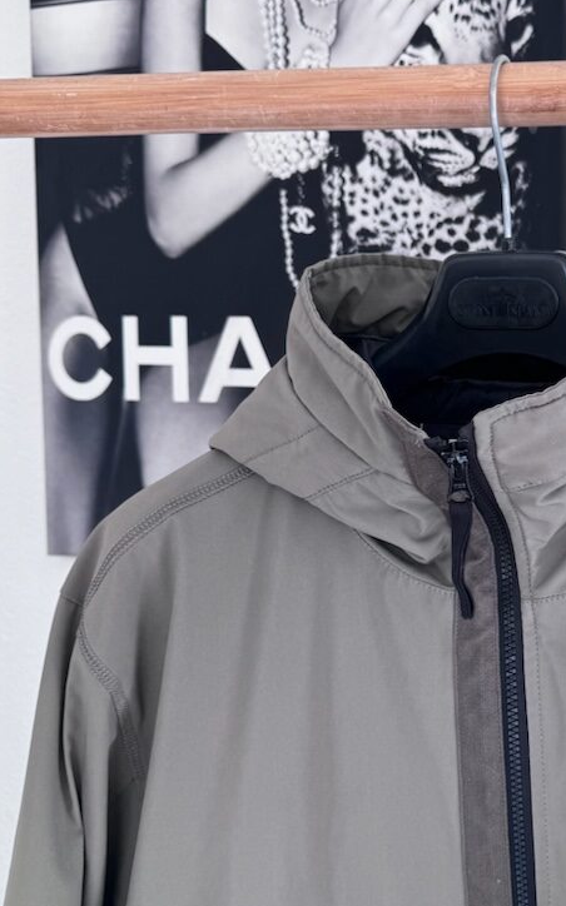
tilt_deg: -6.1
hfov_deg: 27.1
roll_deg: -1.7
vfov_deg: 44.4
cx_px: 558
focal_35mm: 45
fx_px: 1112
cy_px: 434
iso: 80
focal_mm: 6.76
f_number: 1.78
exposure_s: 1/121
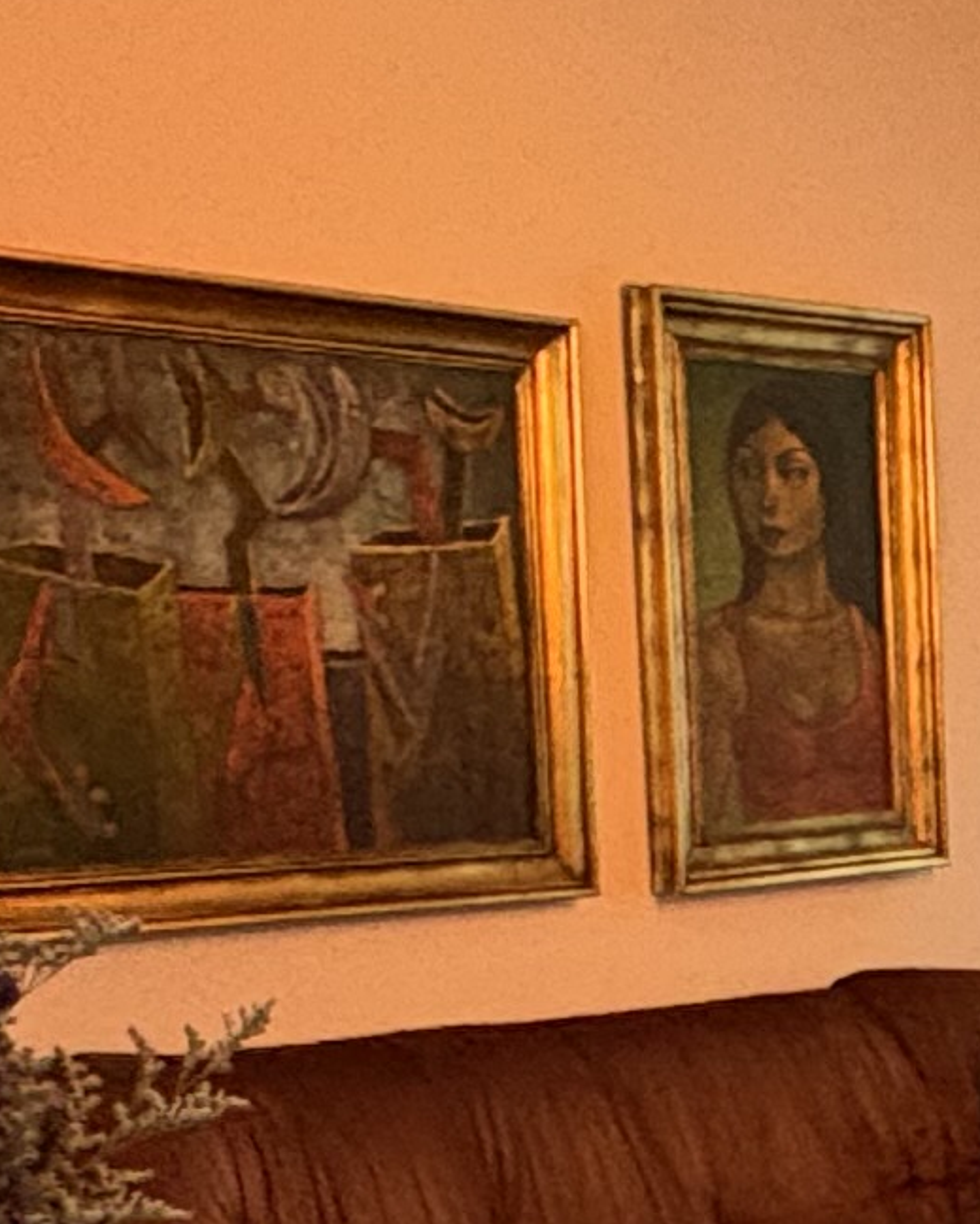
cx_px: 1550
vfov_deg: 21.1
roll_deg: -1.5
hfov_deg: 16.2
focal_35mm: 85
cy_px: 1409
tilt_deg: -12.7
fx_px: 3080
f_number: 2.2
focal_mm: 2.22
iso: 640
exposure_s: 1/40
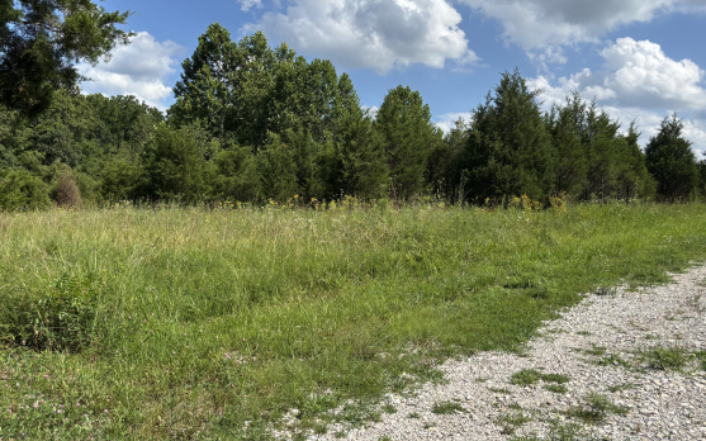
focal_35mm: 33
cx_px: 330
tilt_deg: +0.1
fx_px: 635
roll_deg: -1.5
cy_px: 207
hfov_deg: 58.1
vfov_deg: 38.3
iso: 50
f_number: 1.6
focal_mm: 5.96
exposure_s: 1/3311
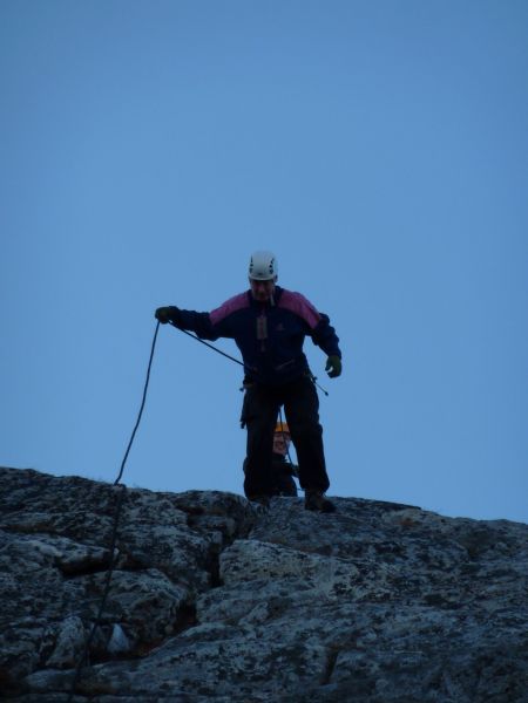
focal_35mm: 300
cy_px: 352
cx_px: 264
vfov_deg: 6.6
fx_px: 6101
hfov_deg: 5.0
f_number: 4.9
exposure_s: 1/400
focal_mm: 49.2
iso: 80
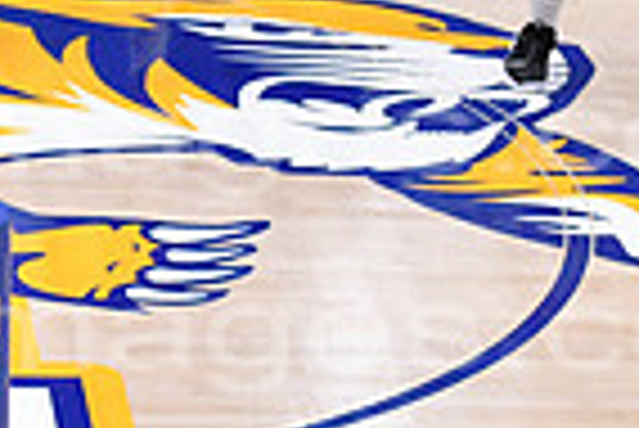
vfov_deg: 3.2
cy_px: 43
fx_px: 7640
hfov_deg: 4.8
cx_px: -153
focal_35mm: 430
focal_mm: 70
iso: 6400
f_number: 3.2
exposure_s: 1/1000
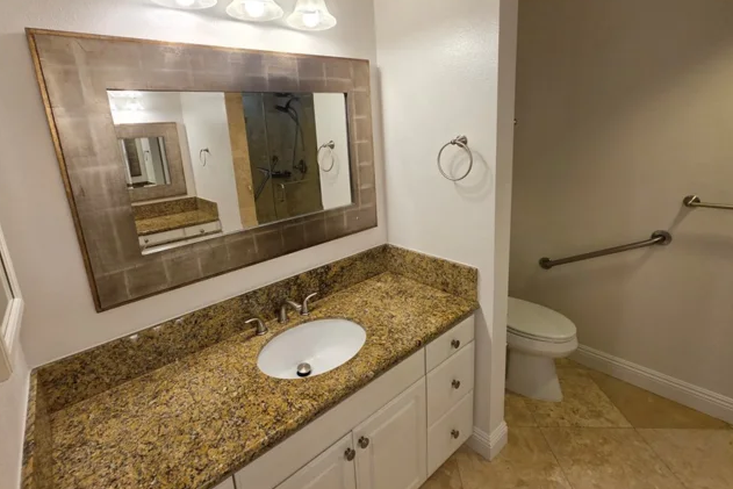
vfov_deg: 73.5
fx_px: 326
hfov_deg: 96.7
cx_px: 349
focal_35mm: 16
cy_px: 216
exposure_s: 1/120
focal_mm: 2.2
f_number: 1.9
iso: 64
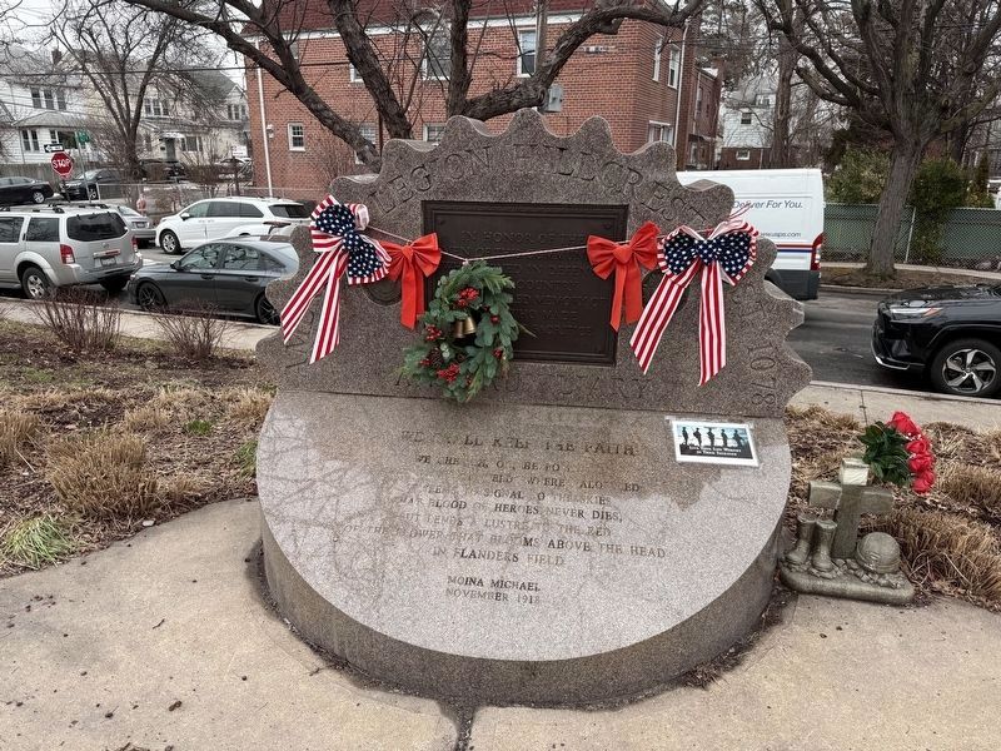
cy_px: 376
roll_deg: -1.9
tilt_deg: -19.0
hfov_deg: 71.6
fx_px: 694
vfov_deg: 56.8
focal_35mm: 24
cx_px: 500
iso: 80
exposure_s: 1/788
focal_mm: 6.76
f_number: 1.78
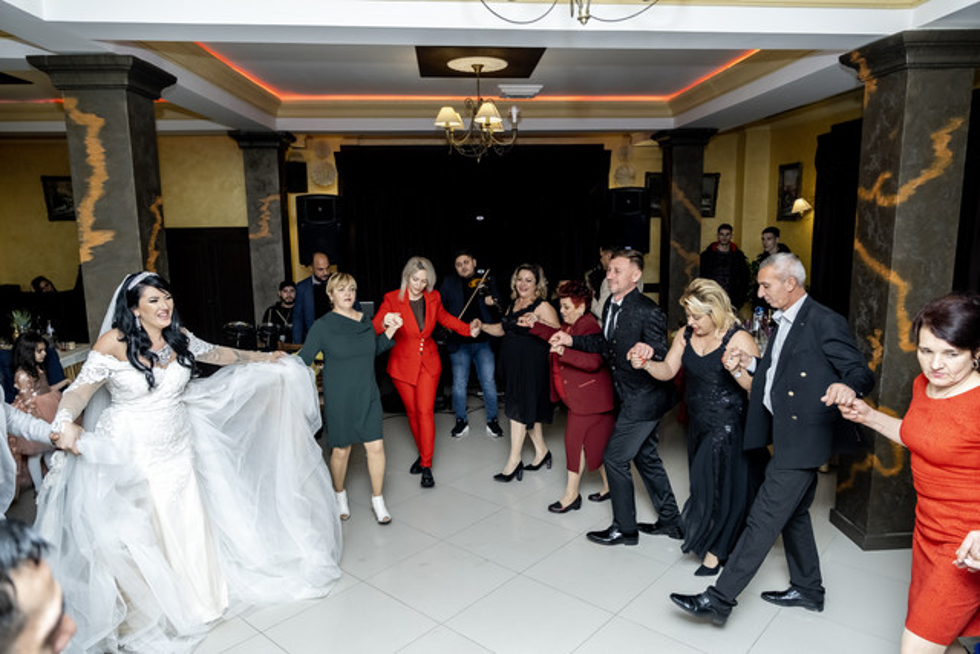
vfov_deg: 53.2
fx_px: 653
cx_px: 490
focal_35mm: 24
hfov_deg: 73.7
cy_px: 327
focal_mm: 16
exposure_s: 1/160
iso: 800
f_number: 2.8
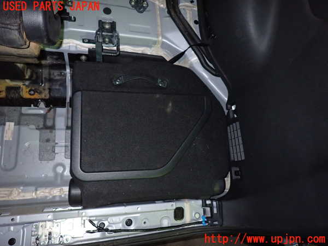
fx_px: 237
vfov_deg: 54.9
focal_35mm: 25
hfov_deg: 69.4
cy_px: 123
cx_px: 164
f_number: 5.6
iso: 800
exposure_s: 1/30
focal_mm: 4.5
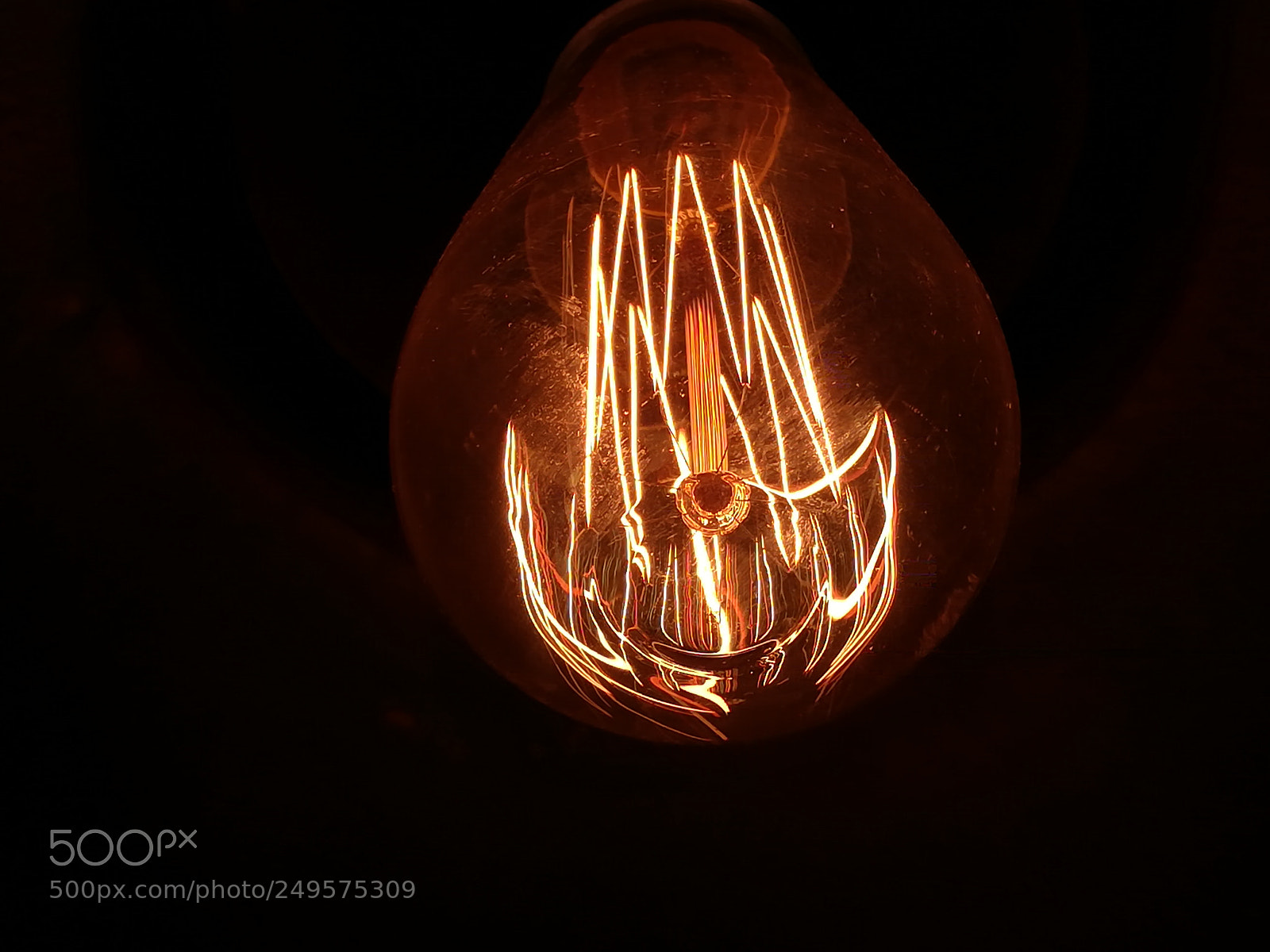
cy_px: 476
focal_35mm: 26
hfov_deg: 67.3
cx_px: 635
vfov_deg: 53.1
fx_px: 954
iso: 50
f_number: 2.2
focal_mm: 3.83
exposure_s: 1/500
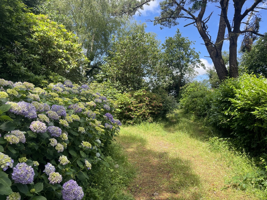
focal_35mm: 26
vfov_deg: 53.1
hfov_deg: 67.3
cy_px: 100
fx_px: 201
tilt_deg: +3.1
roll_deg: -0.8
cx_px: 134
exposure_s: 1/888
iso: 32
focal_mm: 4.2
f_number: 1.6
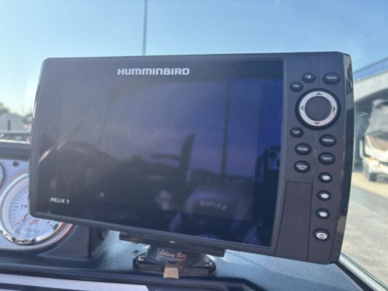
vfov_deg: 53.1
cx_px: 194
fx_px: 291
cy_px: 146
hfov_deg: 67.3
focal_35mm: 26
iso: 50
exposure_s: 1/591
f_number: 1.6
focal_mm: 5.96
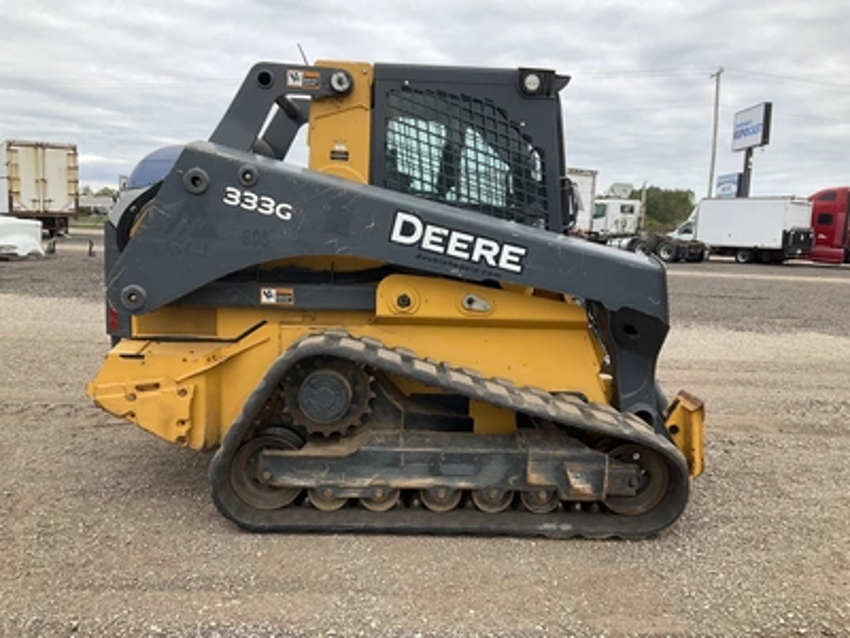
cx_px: 425
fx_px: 712
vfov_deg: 48.2
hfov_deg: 61.7
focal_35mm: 29
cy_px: 319
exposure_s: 1/422
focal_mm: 3
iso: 25
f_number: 1.8
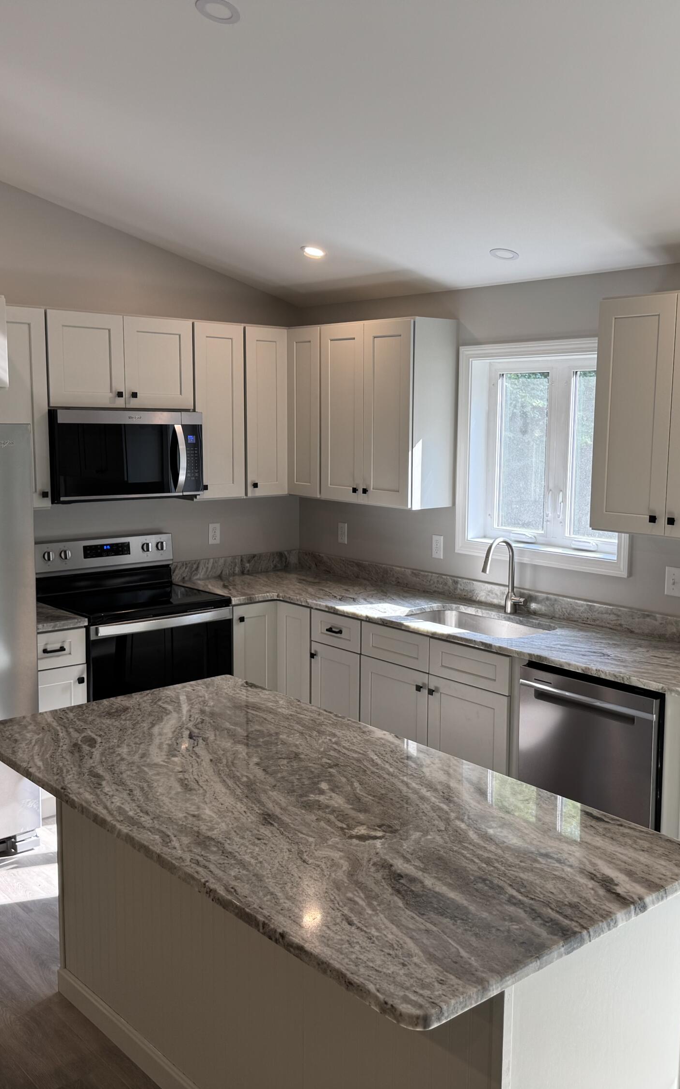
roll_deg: -0.3
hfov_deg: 37.3
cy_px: 545
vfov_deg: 56.7
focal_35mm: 34
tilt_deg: -7.8
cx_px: 362
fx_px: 1008
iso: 100
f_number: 1.78
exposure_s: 1/120
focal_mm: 6.76
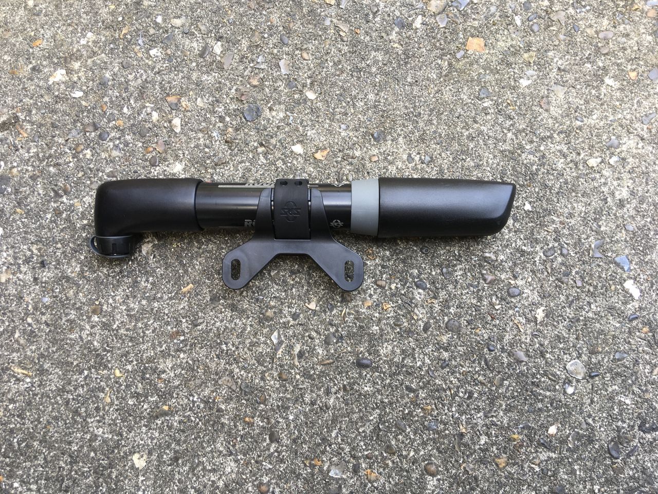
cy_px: 247
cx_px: 329
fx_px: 551
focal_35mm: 29
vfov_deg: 48.2
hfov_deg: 61.7
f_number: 2.2
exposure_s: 1/50
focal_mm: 4.15
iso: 25
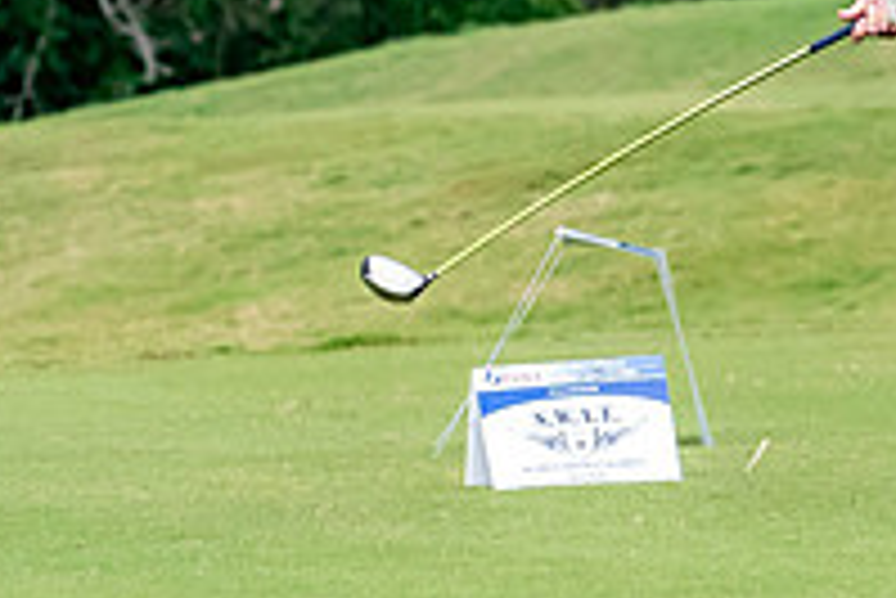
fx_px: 21793
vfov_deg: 1.6
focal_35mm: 875
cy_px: 115
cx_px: 1094
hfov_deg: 2.4
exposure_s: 1/2000
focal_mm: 200
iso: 2000
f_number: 5.6
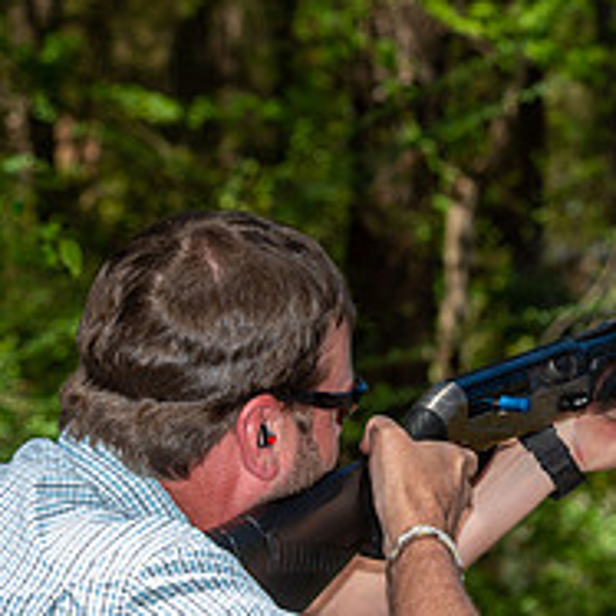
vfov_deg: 6.7
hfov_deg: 6.6
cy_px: 303
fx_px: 5295
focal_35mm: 263
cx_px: 613
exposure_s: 1/200
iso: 160
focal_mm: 100
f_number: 8
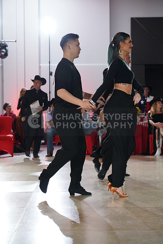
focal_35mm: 105
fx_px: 713
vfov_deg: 19.5
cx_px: 82
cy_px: 122
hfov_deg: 13.0
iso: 1250
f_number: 5
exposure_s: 1/200
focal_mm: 105
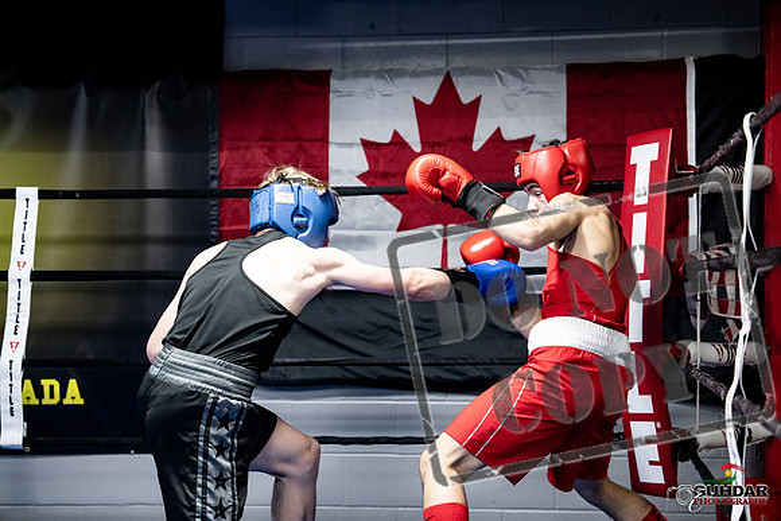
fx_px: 1519
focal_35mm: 70
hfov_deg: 28.8
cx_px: 390
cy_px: 260
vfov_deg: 19.5
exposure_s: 1/1000
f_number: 2.8
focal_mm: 70
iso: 8000
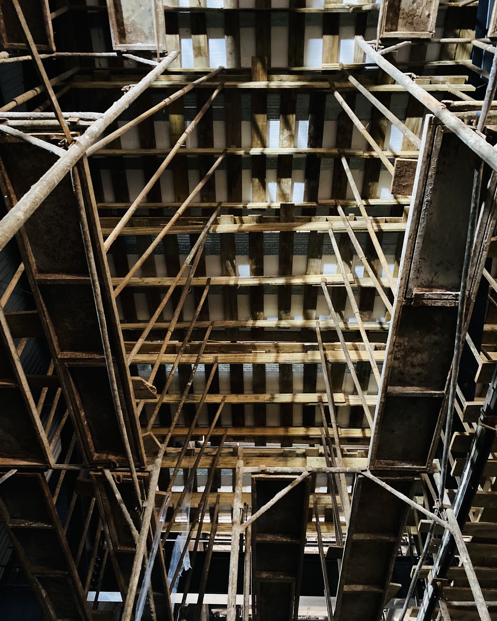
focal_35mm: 28
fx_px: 515
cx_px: 244
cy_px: 337
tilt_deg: +54.2
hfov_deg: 51.5
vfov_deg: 62.1
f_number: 1.8
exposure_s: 1/24
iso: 1000
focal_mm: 4.25
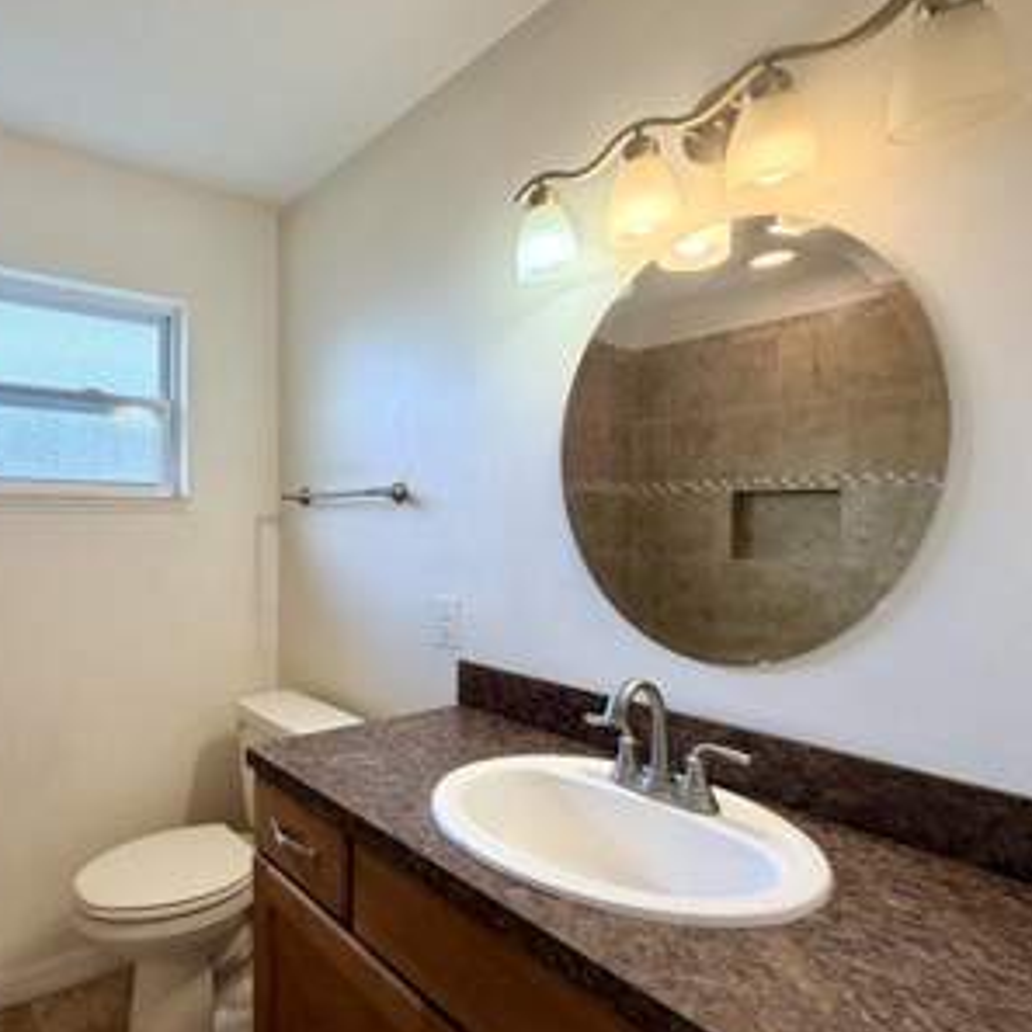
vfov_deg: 74.8
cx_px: 281
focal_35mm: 20
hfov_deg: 70.7
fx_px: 675
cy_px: 523
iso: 160
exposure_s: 1/120
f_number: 2.2
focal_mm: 2.22
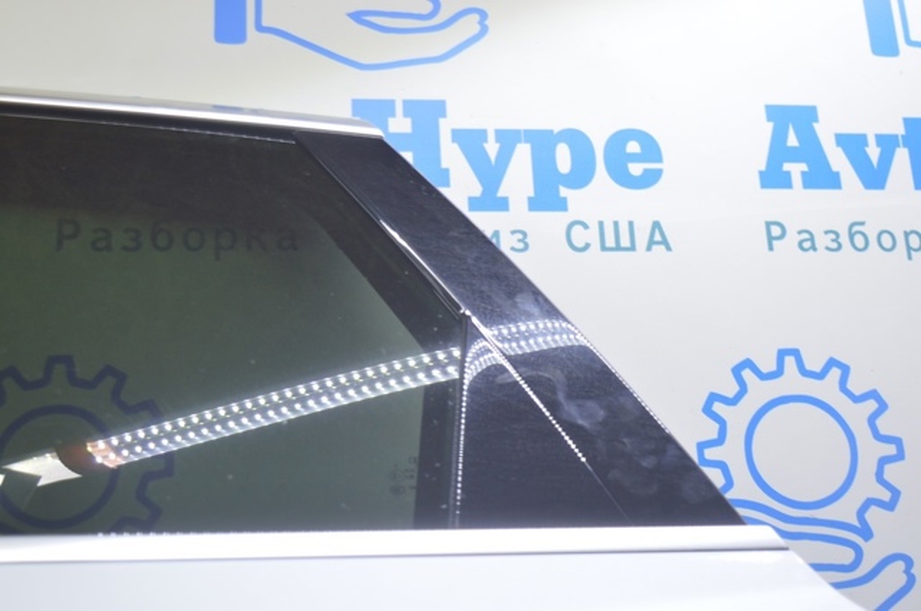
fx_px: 1456
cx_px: 460
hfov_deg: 35.1
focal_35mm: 57
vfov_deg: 23.7
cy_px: 306
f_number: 5.6
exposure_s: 1/20
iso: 400
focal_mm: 38
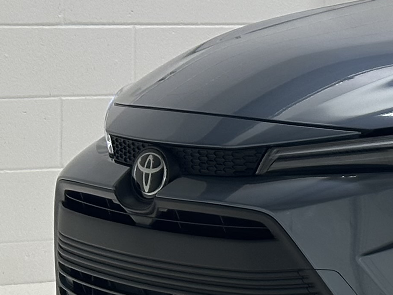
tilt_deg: -0.5
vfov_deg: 7.0
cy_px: 13
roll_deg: -0.9
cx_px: 832
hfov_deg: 8.8
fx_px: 2396
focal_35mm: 211
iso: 50
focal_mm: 6.86
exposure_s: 1/153
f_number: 1.78
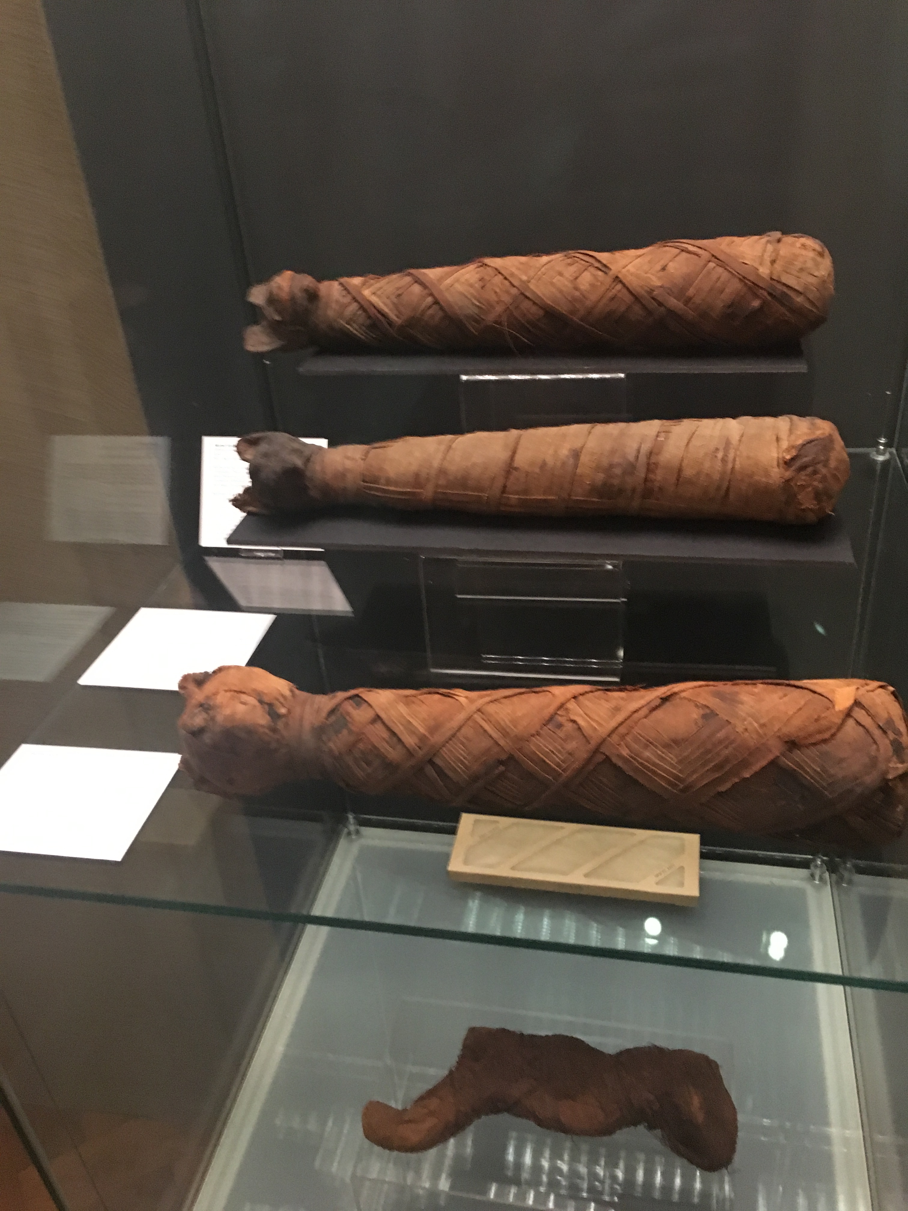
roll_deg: +2.4
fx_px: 1014
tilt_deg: -31.6
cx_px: 454
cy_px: 606
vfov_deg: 61.7
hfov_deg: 48.2
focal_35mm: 29
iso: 320
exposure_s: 1/17
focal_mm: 4.15
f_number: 2.2
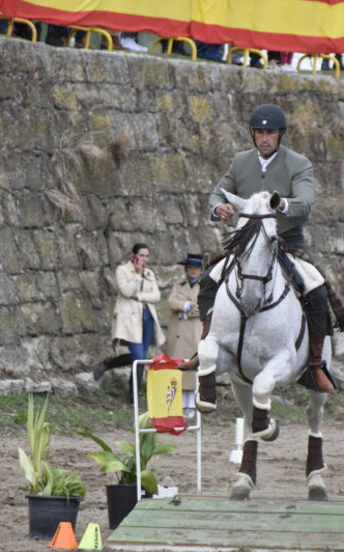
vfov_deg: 4.9
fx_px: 6394
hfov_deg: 3.1
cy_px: 276
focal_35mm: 426
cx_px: 237
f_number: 6.3
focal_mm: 185
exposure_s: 1/800
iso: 1250
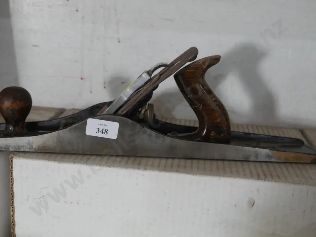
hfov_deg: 41.2
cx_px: 158
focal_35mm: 46
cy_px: 118
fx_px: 420
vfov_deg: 31.5
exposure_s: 1/60
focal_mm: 23
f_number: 5.1
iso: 1600
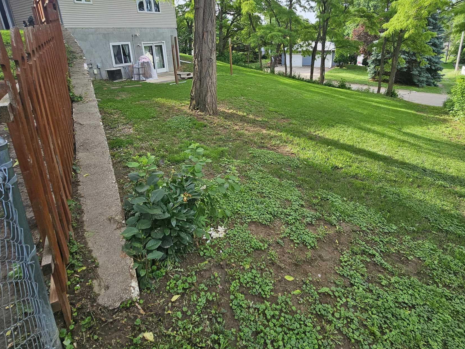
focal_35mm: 18
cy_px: 126
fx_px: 242
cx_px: 234
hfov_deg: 87.8
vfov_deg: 70.1
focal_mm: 2.2
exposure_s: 1/364
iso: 50
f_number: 2.2
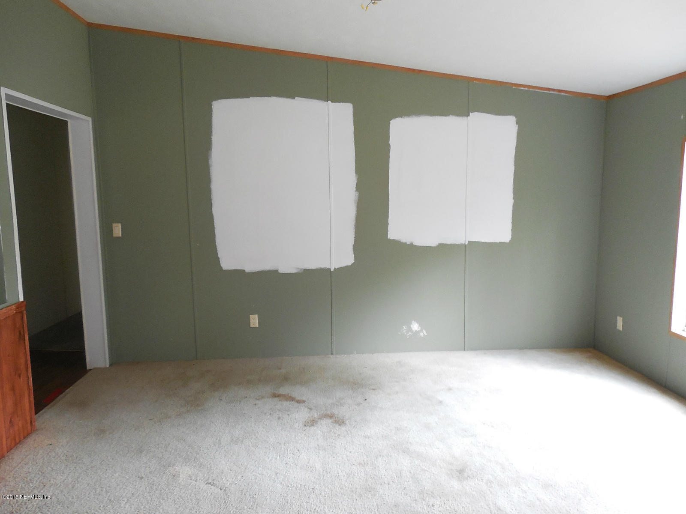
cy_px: 257
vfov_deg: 54.9
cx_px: 343
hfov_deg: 69.4
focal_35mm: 25
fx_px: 495
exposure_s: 1/30
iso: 320
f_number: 3.3
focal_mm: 4.5
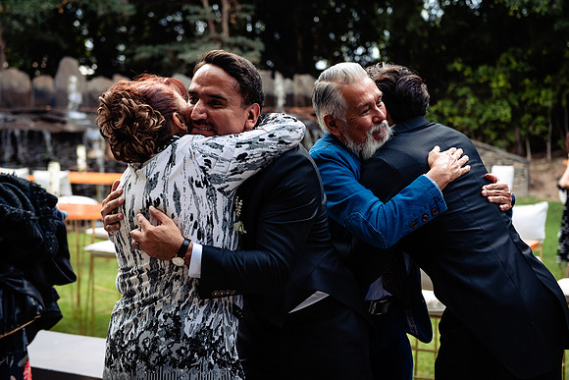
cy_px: 190
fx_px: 941
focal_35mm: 60
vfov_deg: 22.8
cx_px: 284
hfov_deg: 33.7
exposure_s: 1/125
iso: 500
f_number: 3.5
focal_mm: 58
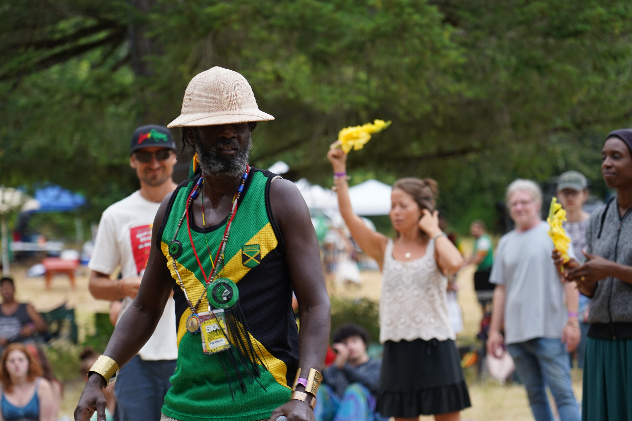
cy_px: 210
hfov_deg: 19.5
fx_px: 1843
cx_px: 316
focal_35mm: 105
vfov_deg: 13.0
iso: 250
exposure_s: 1/160
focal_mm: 105
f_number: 4
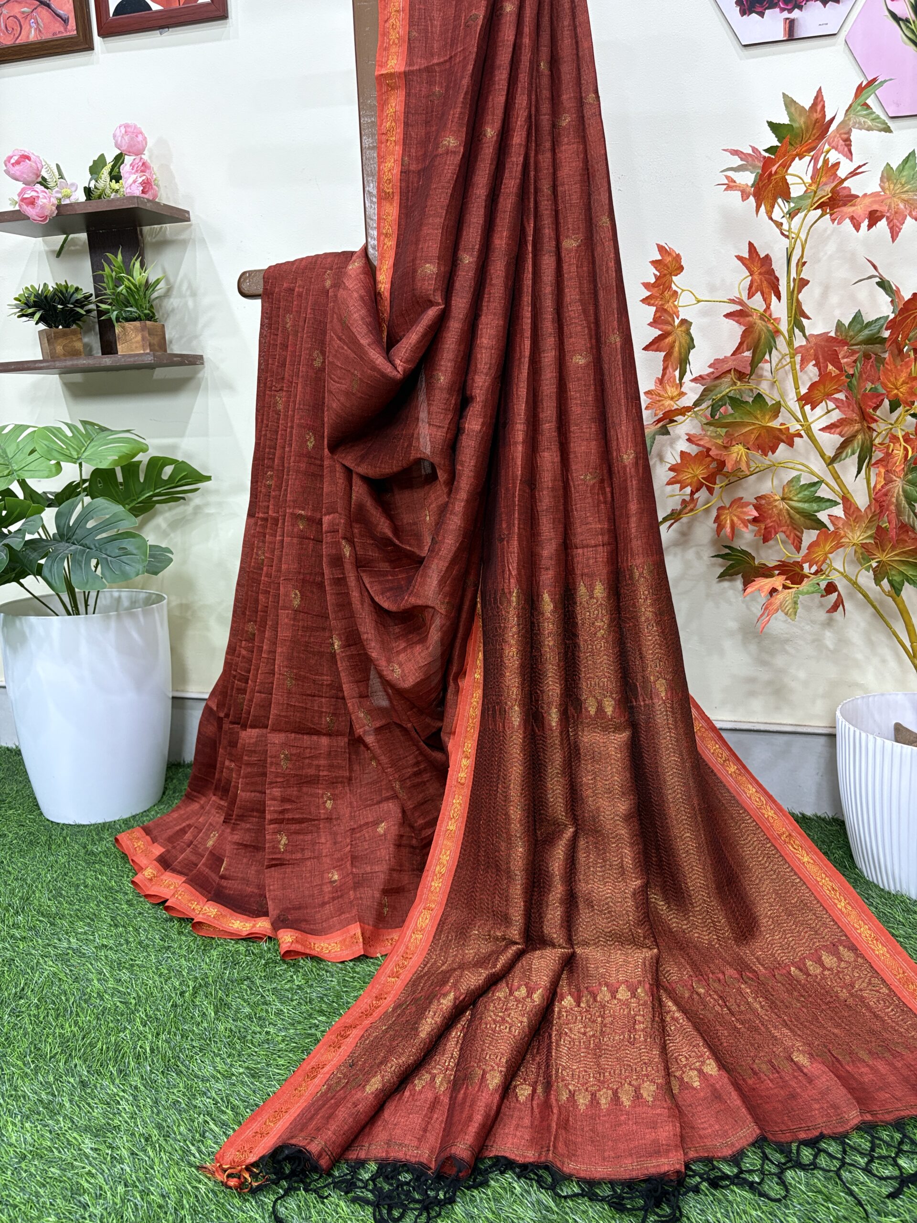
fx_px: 918
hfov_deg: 53.1
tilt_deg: -10.5
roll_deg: +1.9
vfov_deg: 67.3
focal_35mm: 26
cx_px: 458
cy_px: 612
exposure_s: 1/50
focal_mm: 5.96
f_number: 1.6
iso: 250
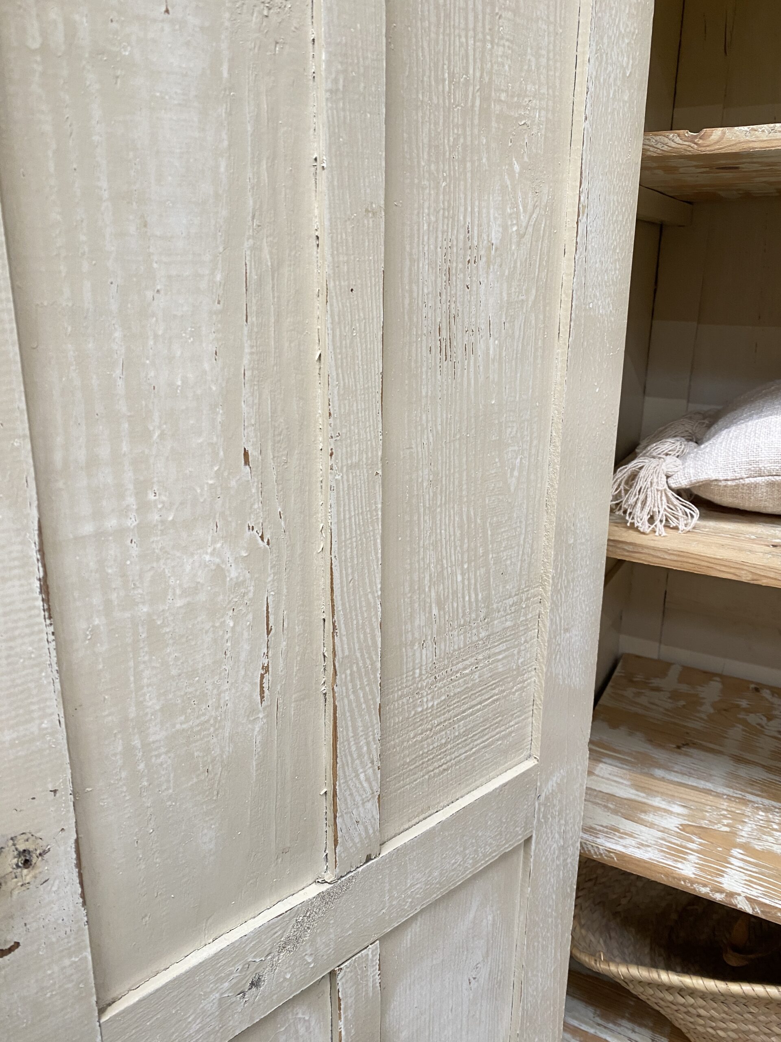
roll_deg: +0.0
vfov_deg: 67.3
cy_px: 521
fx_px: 782
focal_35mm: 26
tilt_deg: -15.3
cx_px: 390
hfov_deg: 53.1
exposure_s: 1/50
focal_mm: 4.25
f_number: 1.8
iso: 100
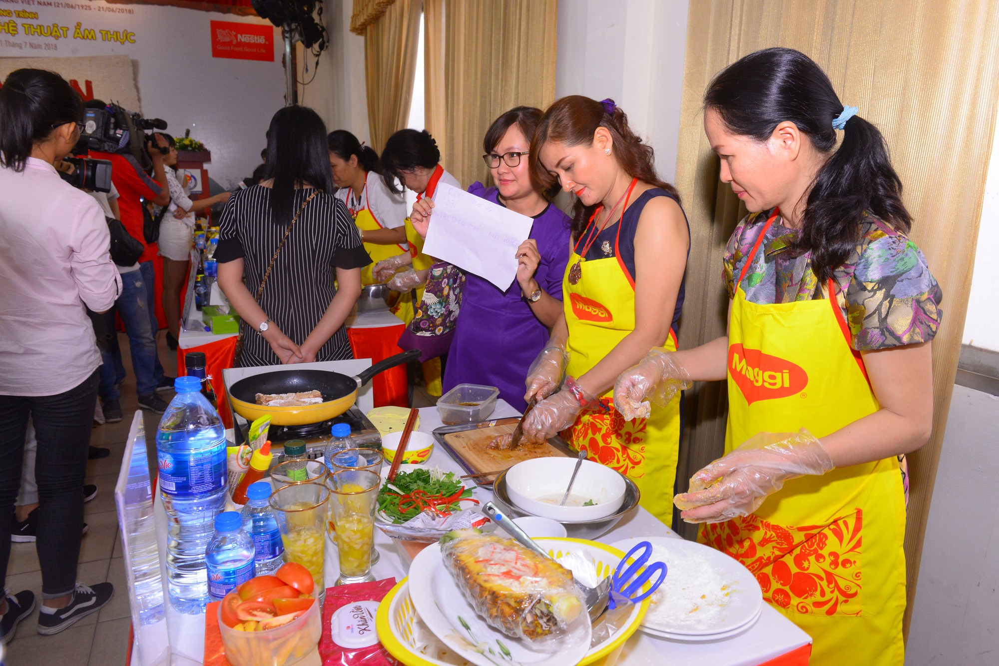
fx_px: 721
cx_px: 500
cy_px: 333
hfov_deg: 69.4
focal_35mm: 26
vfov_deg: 49.5
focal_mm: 26
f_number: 6.3
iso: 2000
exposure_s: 1/60
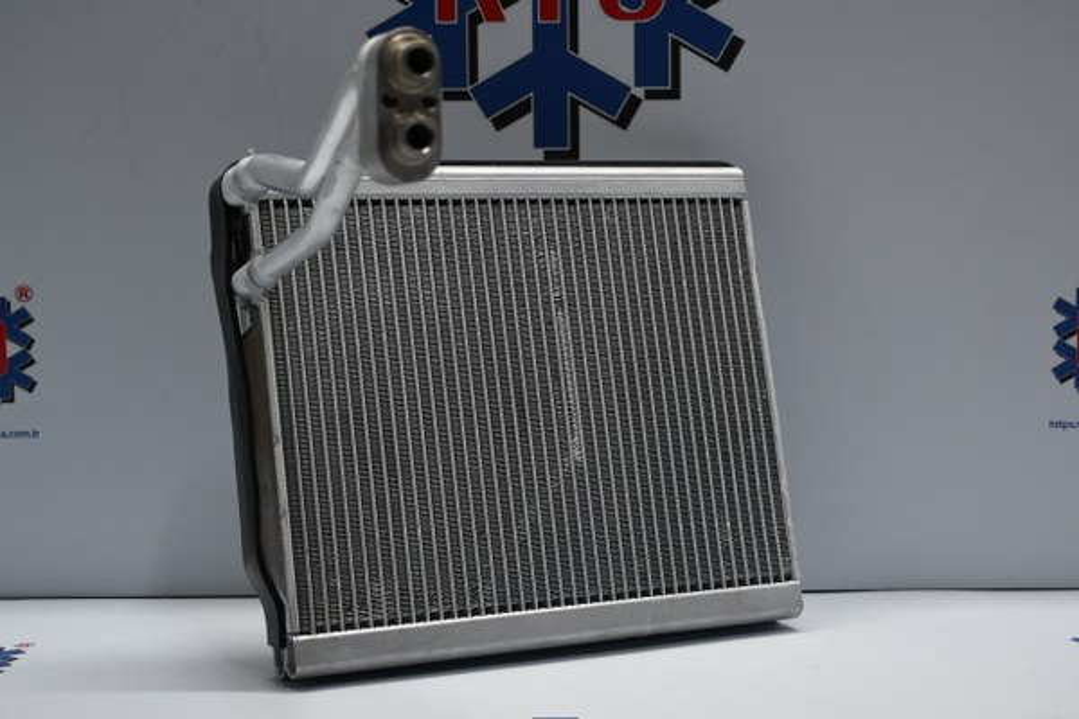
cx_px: 540
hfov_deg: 35.1
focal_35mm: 57
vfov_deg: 23.8
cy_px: 360
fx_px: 1708
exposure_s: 1/60
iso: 720
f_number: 5.6
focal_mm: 38
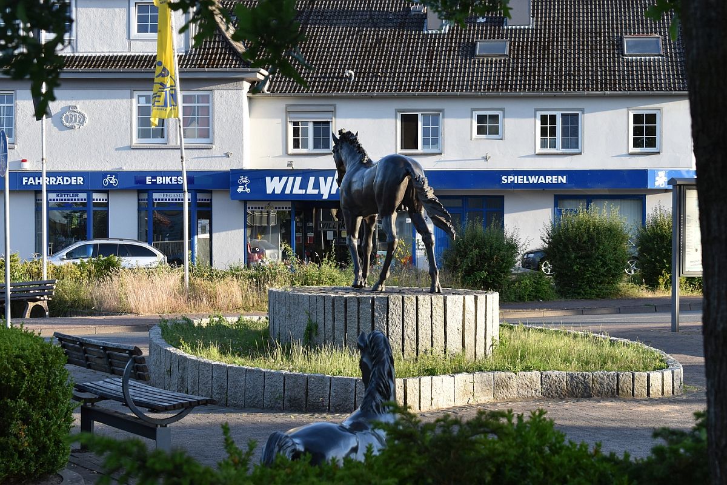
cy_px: 242
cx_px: 364
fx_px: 1666
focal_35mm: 82
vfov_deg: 16.6
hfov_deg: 24.6
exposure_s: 1/250
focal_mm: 55
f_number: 8
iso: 400
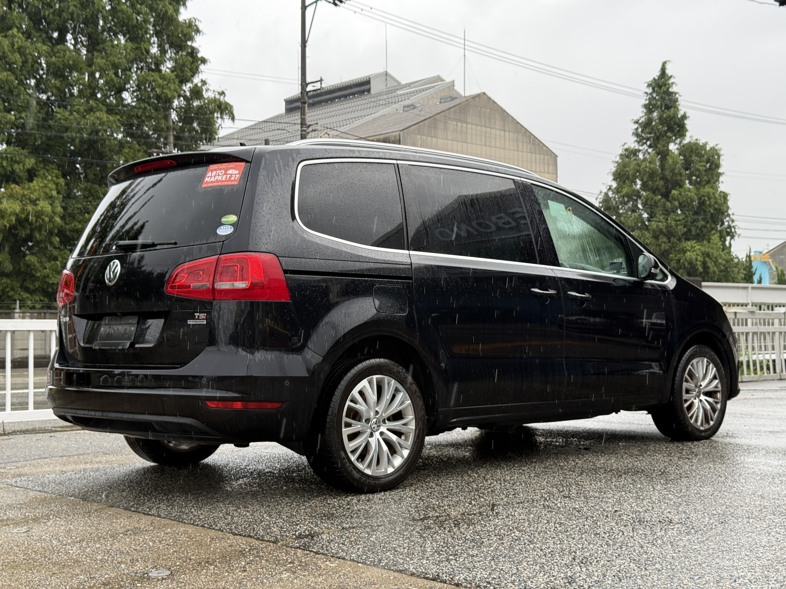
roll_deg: +0.4
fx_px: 1090
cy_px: 294
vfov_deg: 30.3
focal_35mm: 48
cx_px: 393
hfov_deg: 39.7
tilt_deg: +2.0
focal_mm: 6.76
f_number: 1.78
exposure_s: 1/336
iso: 80
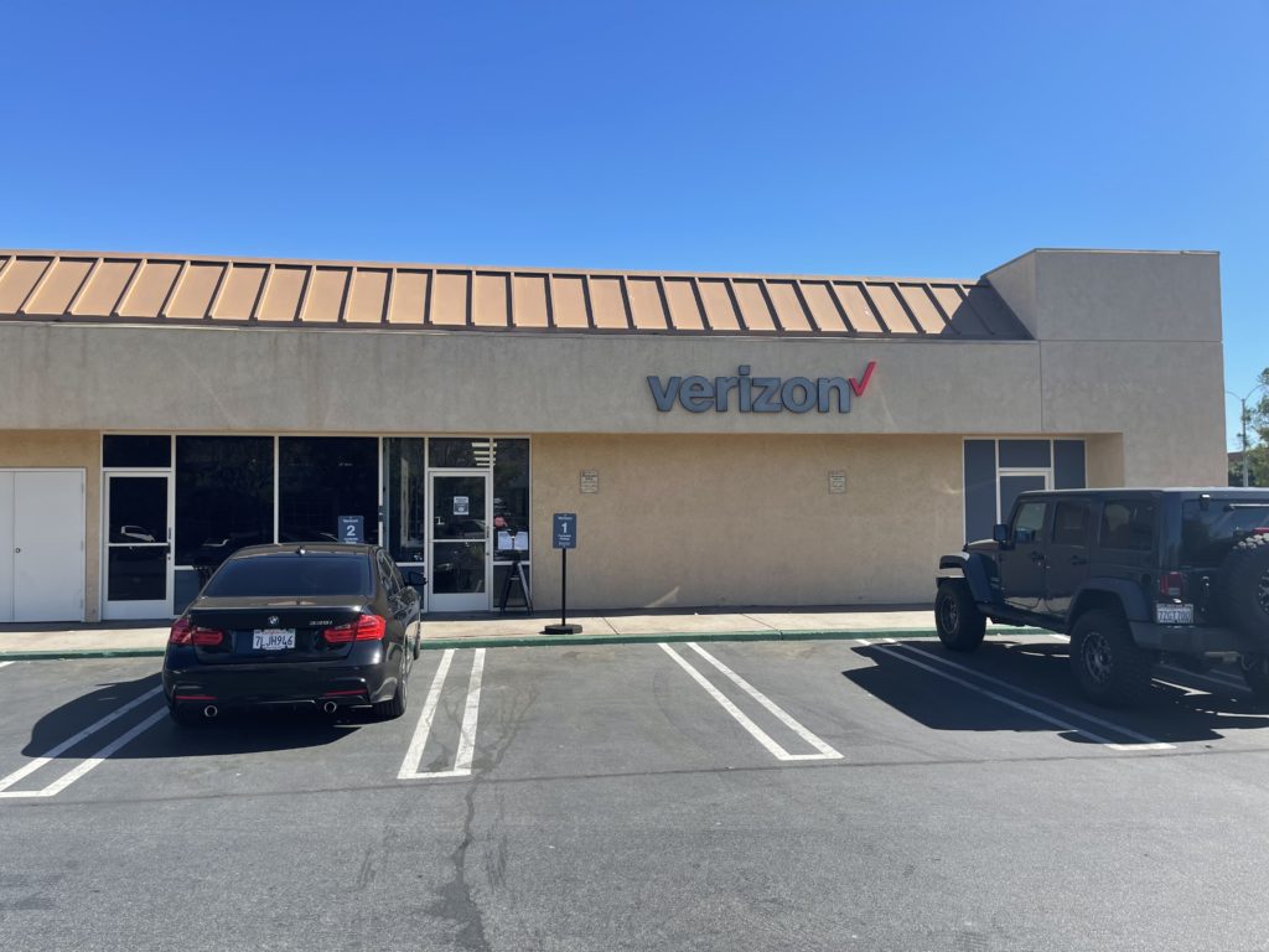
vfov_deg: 53.1
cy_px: 476
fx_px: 953
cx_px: 634
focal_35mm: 26
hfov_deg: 67.3
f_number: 1.6
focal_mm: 5.1
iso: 32
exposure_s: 1/2247
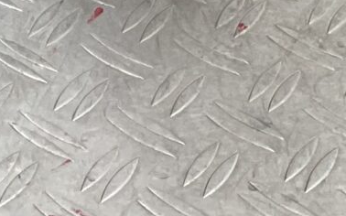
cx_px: -445
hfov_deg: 9.2
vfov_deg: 5.7
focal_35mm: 208
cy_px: -531
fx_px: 1961
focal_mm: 3
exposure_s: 1/100
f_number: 1.8
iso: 20
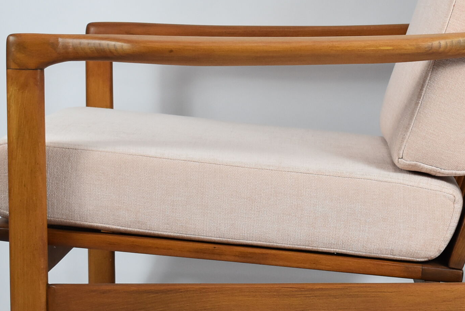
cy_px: 125
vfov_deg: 12.4
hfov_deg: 18.4
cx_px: 303
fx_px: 1435
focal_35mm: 111
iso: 800
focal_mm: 34
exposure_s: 1/125
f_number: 4.5
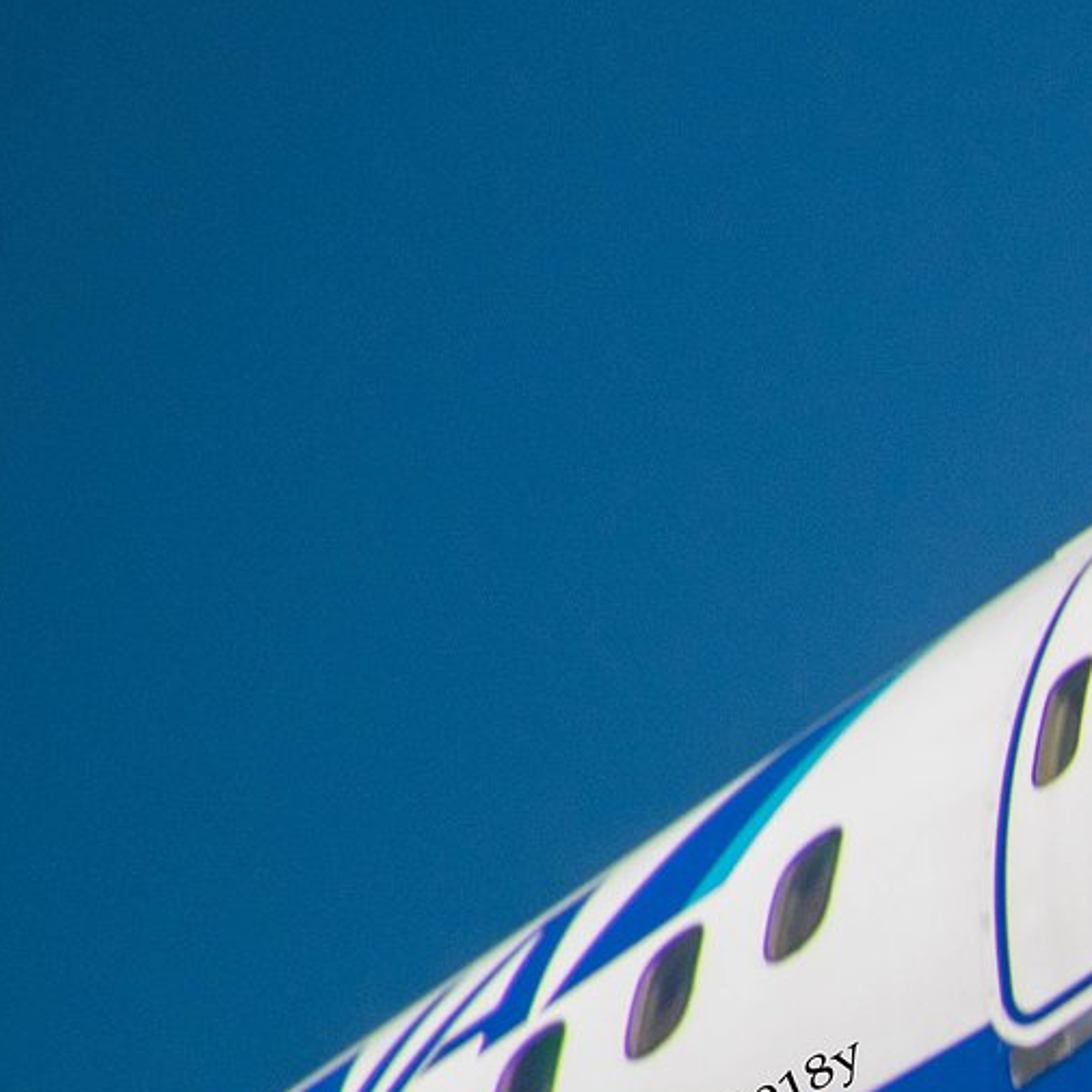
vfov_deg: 1.1
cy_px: 1076
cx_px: 1845
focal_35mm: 1551
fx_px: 55356
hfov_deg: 1.1
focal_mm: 300
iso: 200
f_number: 8
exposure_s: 1/500
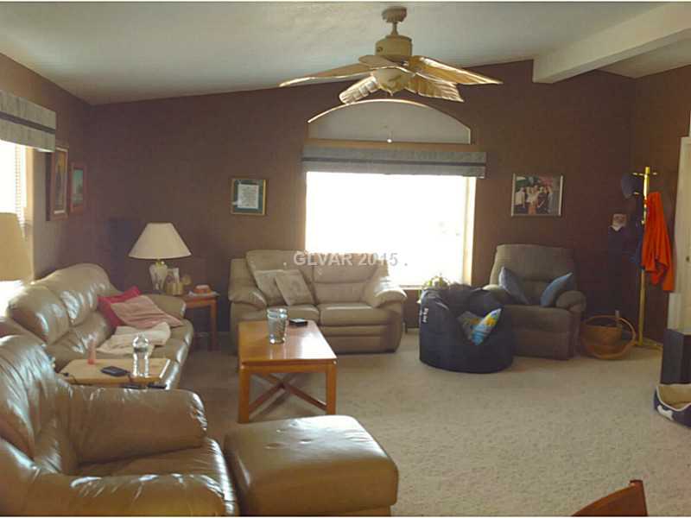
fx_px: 699
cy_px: 259
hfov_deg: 52.6
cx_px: 346
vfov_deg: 40.7
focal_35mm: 35
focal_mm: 4.28
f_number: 2.4
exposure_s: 1/20
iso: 50
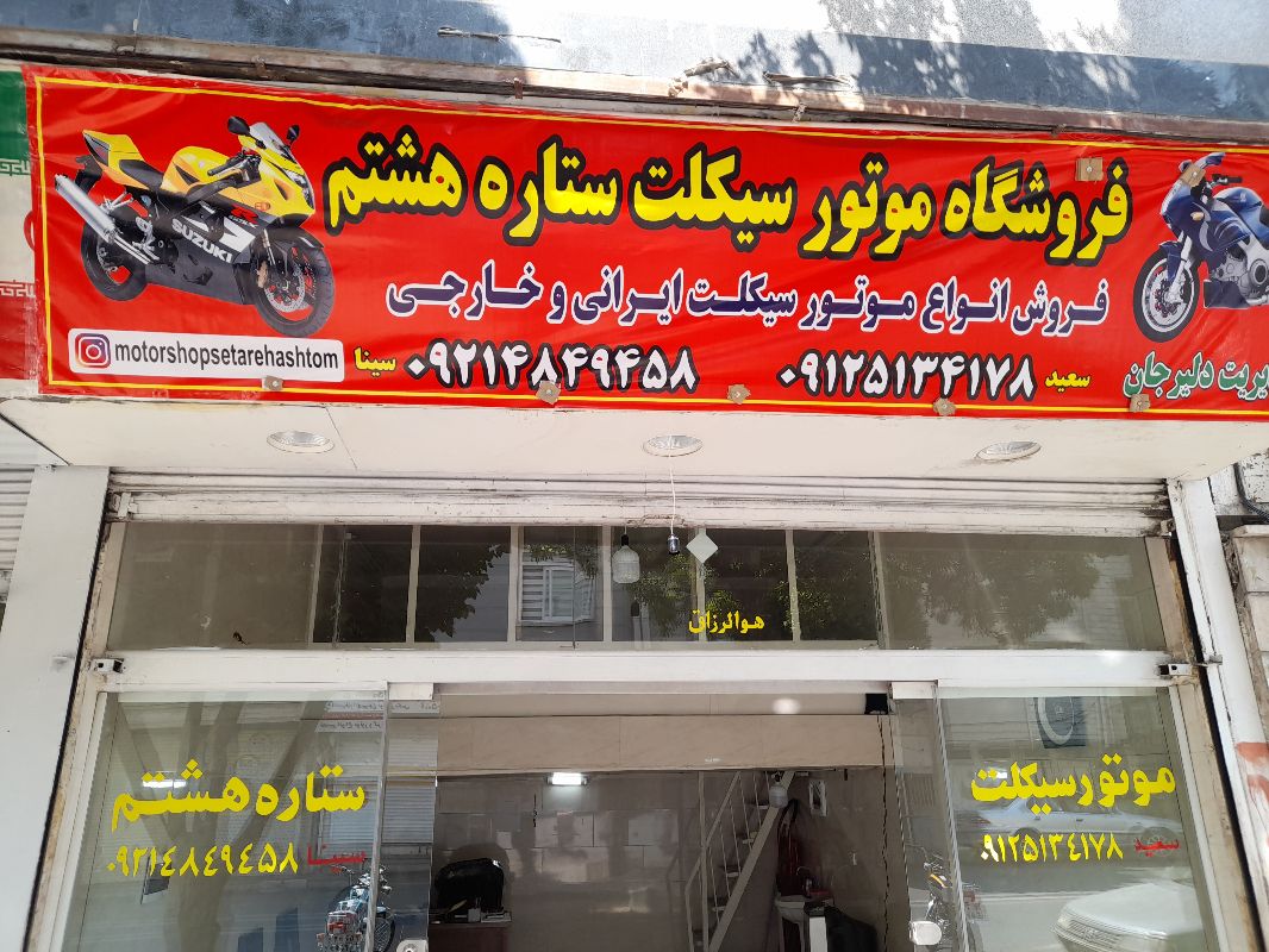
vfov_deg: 54.9
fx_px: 917
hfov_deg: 69.4
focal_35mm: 25
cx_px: 634
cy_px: 476
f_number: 2
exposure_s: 1/100
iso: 25
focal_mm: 4.6
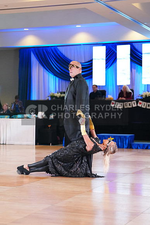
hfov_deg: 17.1
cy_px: 112
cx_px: 75
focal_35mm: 80
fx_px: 500
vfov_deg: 25.4
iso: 2500
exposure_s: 1/400
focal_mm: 80
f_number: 2.8
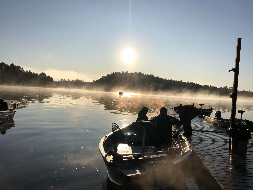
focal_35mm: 28
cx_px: 126
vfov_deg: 49.7
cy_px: 95
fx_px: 205
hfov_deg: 63.4
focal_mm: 4
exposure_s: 1/8000
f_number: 1.8
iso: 20
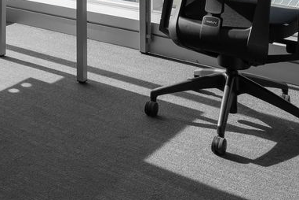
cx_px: -8
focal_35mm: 68
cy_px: -124
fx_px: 565
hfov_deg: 27.7
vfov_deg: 17.4
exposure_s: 1/2500
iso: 250
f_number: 9
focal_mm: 20
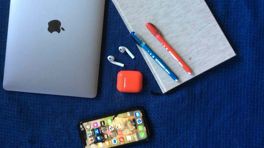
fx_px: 301
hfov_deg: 47.3
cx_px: 128
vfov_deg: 27.4
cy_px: 39
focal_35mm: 43
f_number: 2.4
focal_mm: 3.3
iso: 80
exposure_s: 1/25
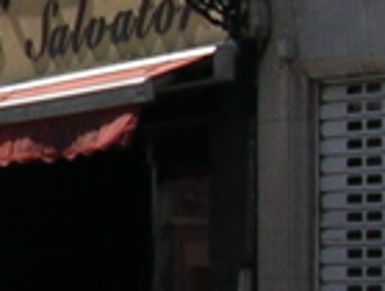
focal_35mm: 229
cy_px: 111
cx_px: -648
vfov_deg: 6.5
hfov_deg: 7.8
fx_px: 2554
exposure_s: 1/342
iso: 50
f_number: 5.6
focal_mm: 5.8
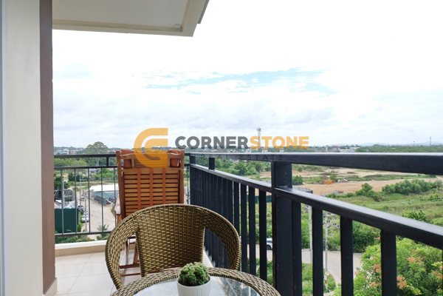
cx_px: 222
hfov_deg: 73.7
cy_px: 148
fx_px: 295
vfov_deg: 53.1
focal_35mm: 24
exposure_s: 1/400
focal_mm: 16
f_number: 6.4
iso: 200
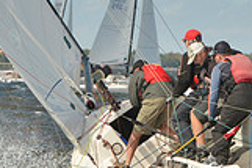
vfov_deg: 3.5
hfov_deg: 5.2
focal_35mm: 397
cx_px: 171
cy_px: 42
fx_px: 2776
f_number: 7.1
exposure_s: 1/1250
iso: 200
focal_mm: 110
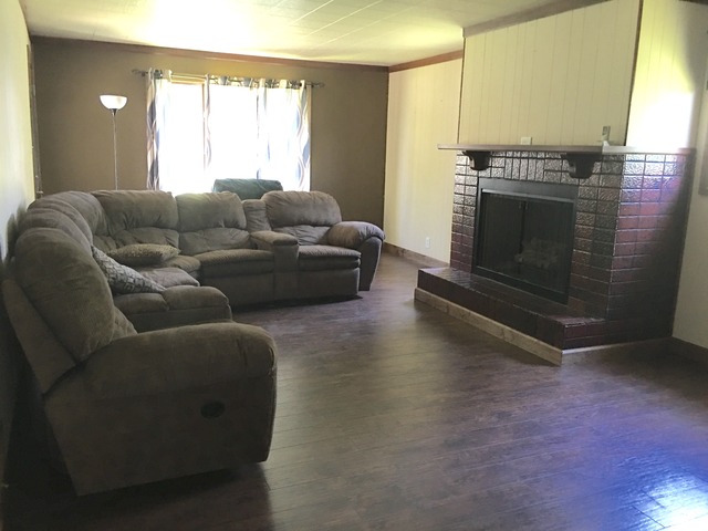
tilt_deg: -8.8
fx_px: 593
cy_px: 266
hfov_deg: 61.7
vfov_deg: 48.2
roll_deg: -1.2
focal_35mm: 29
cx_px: 354
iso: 64
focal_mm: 4.15
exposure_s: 1/4
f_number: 2.2
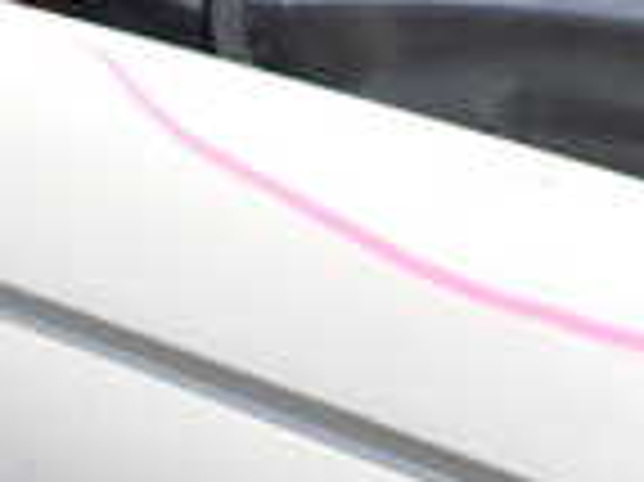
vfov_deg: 12.5
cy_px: 932
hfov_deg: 18.7
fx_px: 1952
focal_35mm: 105
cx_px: 306
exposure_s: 1/1000
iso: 100
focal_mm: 4.5
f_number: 2.8
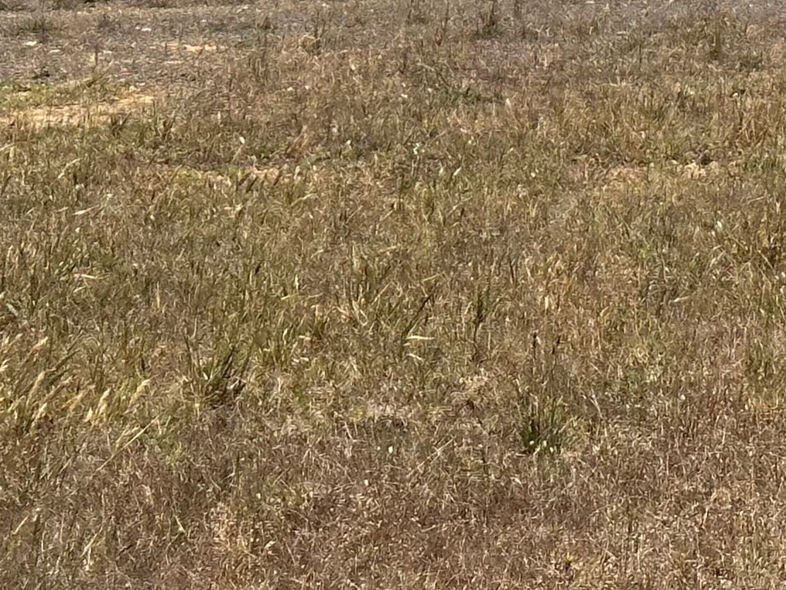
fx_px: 3951
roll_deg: +0.9
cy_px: -421
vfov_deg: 8.3
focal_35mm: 174
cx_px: 620
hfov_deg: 11.3
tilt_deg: -0.5
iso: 64
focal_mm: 6.86
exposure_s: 1/6211
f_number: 1.78
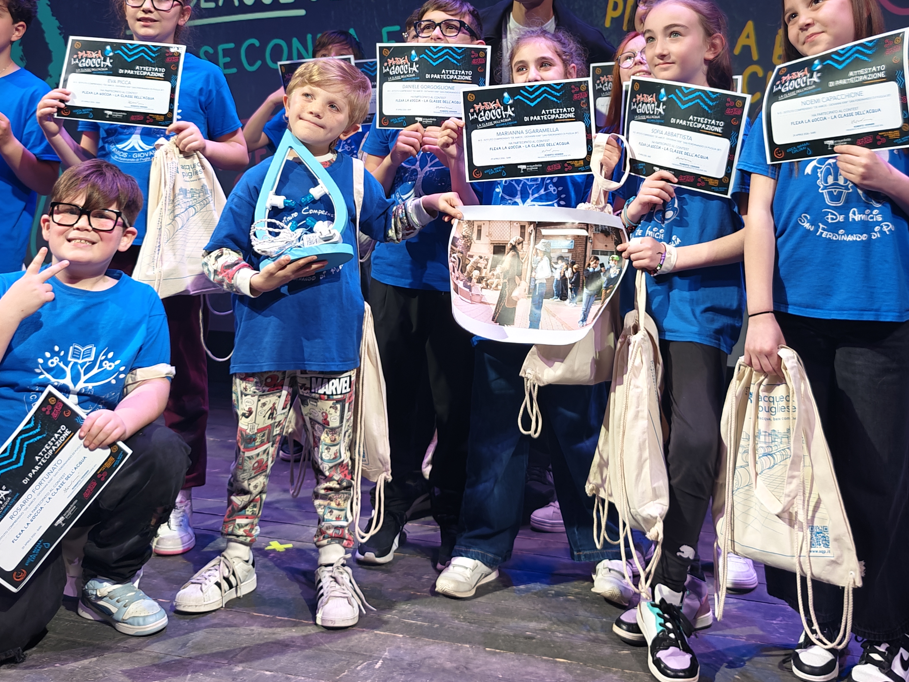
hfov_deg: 46.7
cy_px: 140
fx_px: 1050
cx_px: 494
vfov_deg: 34.9
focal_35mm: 40
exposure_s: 1/100
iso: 64
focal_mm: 6.06
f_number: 1.6
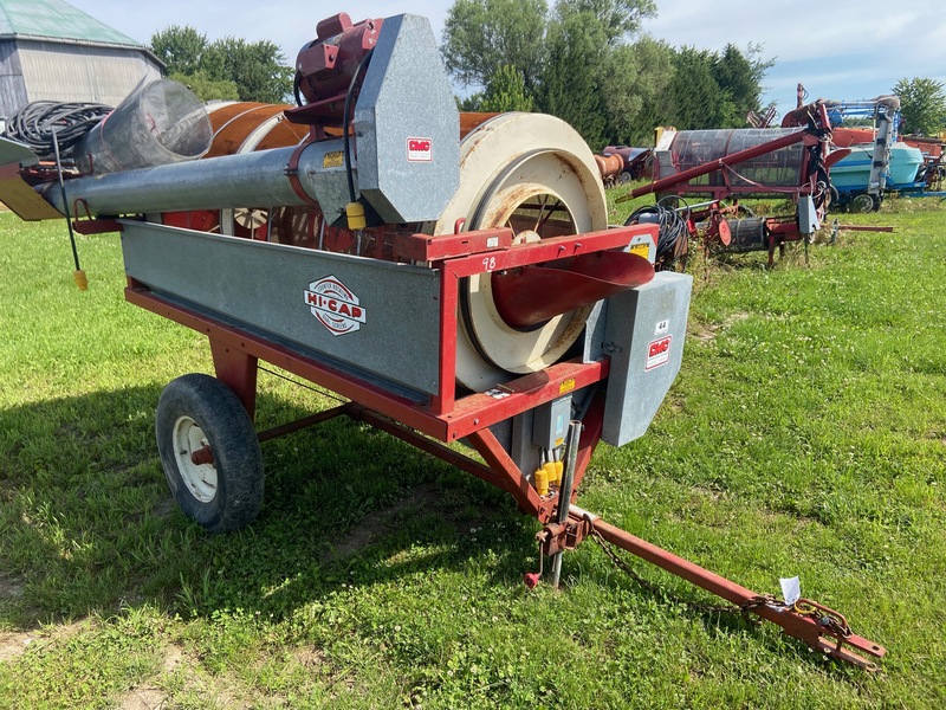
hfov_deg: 67.3
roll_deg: +4.4
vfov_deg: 53.1
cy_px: 355
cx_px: 473
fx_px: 711
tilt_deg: -16.6
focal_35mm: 26
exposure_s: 1/1272
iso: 32
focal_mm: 4.25
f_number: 1.8
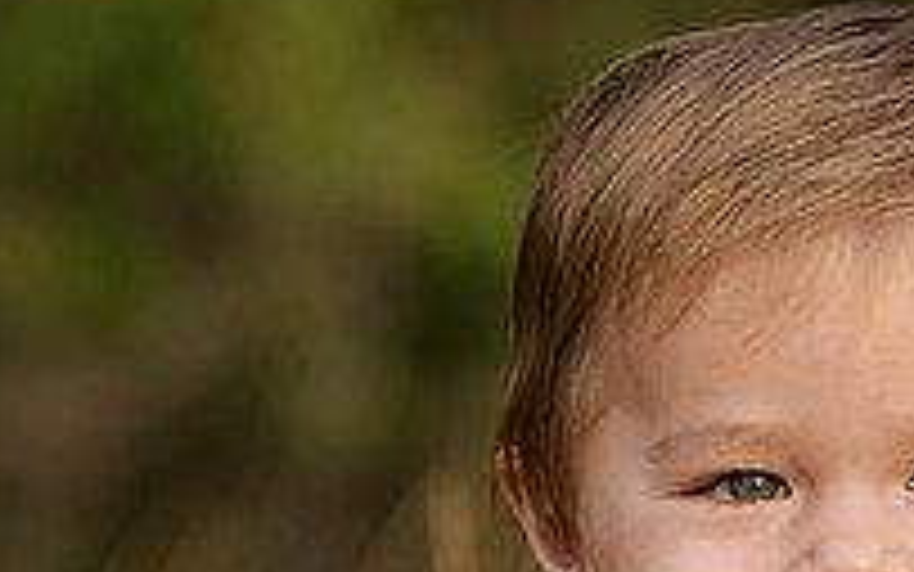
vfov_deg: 2.3
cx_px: 756
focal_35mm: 564
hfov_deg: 3.7
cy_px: 516
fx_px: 14053
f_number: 5.6
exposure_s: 1/200
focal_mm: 194
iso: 640
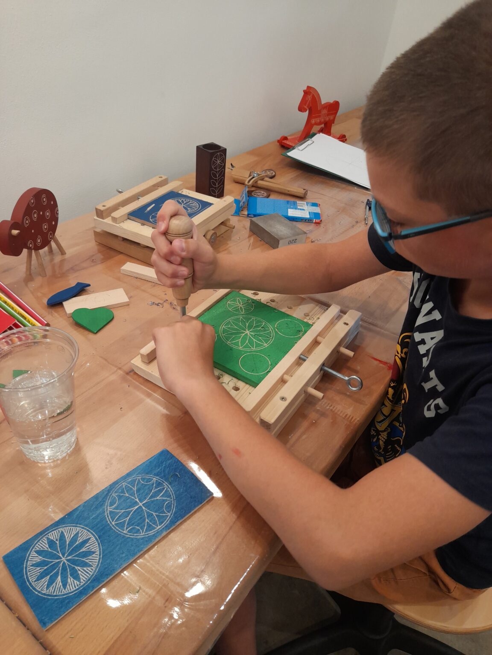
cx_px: 246
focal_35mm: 25
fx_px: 474
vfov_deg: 69.4
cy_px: 328
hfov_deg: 54.9
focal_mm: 4.6
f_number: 2
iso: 160
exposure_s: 1/50
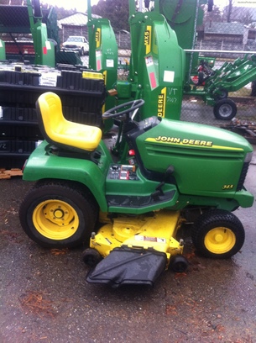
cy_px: 172
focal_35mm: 35
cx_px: 128
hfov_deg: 40.6
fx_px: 346
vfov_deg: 52.7
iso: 100
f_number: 2.8
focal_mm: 3.85
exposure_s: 1/60
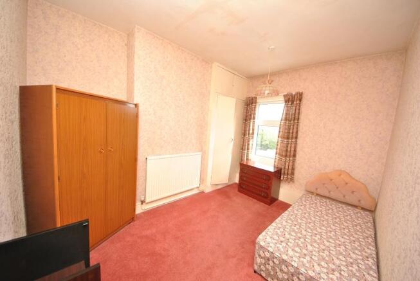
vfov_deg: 90.2
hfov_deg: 112.6
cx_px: 210
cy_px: 140
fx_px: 140
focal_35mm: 12
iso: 200
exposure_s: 1/60
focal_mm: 8
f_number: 4.5
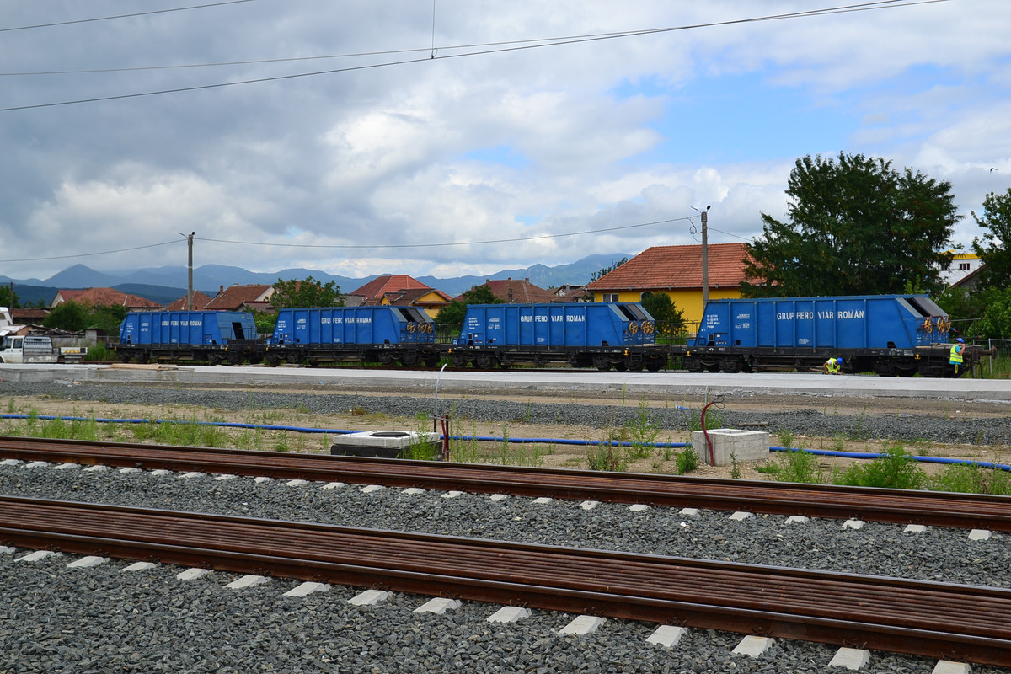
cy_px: 337
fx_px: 1137
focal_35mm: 40
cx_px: 506
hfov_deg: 47.9
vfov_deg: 33.0
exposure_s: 1/320
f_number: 5.6
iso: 100
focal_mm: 27
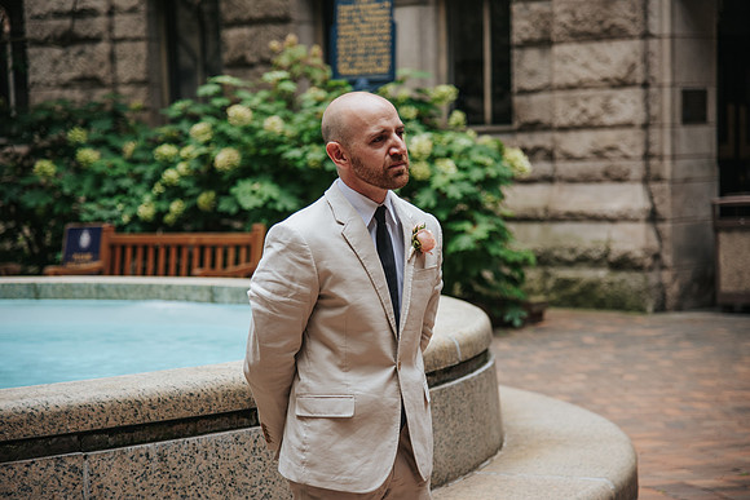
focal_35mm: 99
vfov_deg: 13.9
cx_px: 375
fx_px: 2055
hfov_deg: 20.7
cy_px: 250
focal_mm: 95
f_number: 4
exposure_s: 1/500
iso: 280
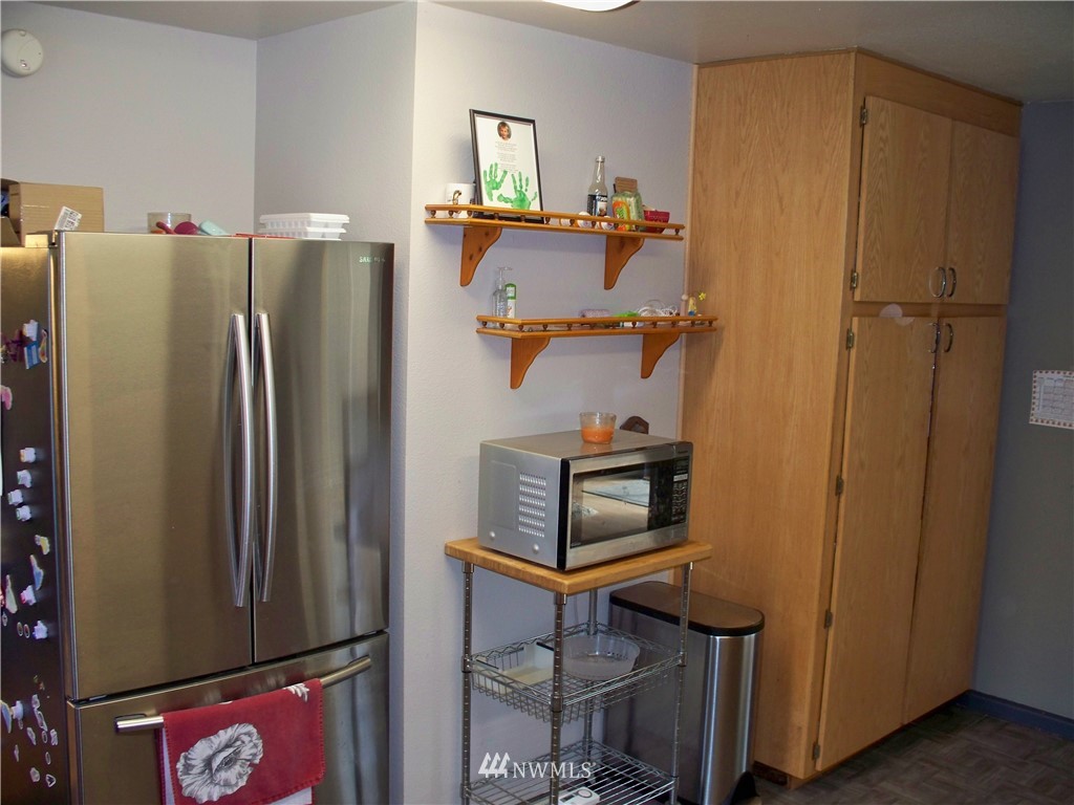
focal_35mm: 35
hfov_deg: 52.6
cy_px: 402
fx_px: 1086
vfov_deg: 40.7
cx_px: 537
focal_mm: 7.54
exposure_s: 1/30
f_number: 2.8
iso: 200
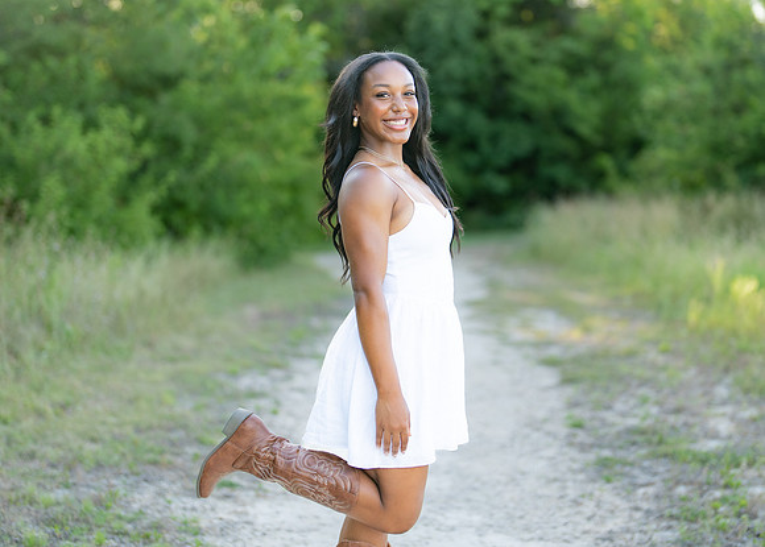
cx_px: 426
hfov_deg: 24.8
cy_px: 209
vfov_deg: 17.9
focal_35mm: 80
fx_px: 1738
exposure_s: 1/1000
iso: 100
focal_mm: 50
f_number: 1.2
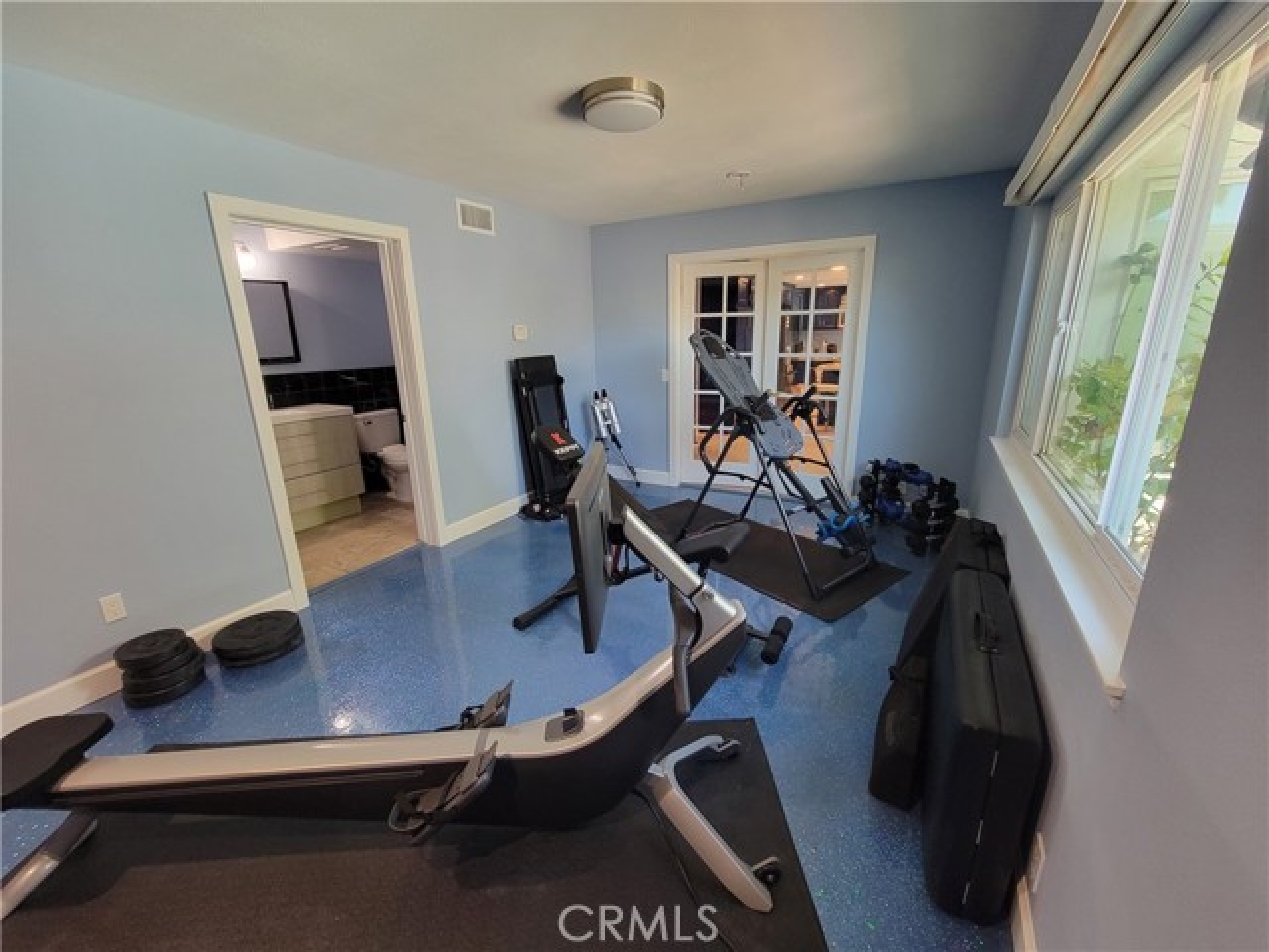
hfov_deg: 106.2
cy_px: 476
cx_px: 634
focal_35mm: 13
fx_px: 477
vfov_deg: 89.9
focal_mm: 2.2
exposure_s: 1/60
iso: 320
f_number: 2.2
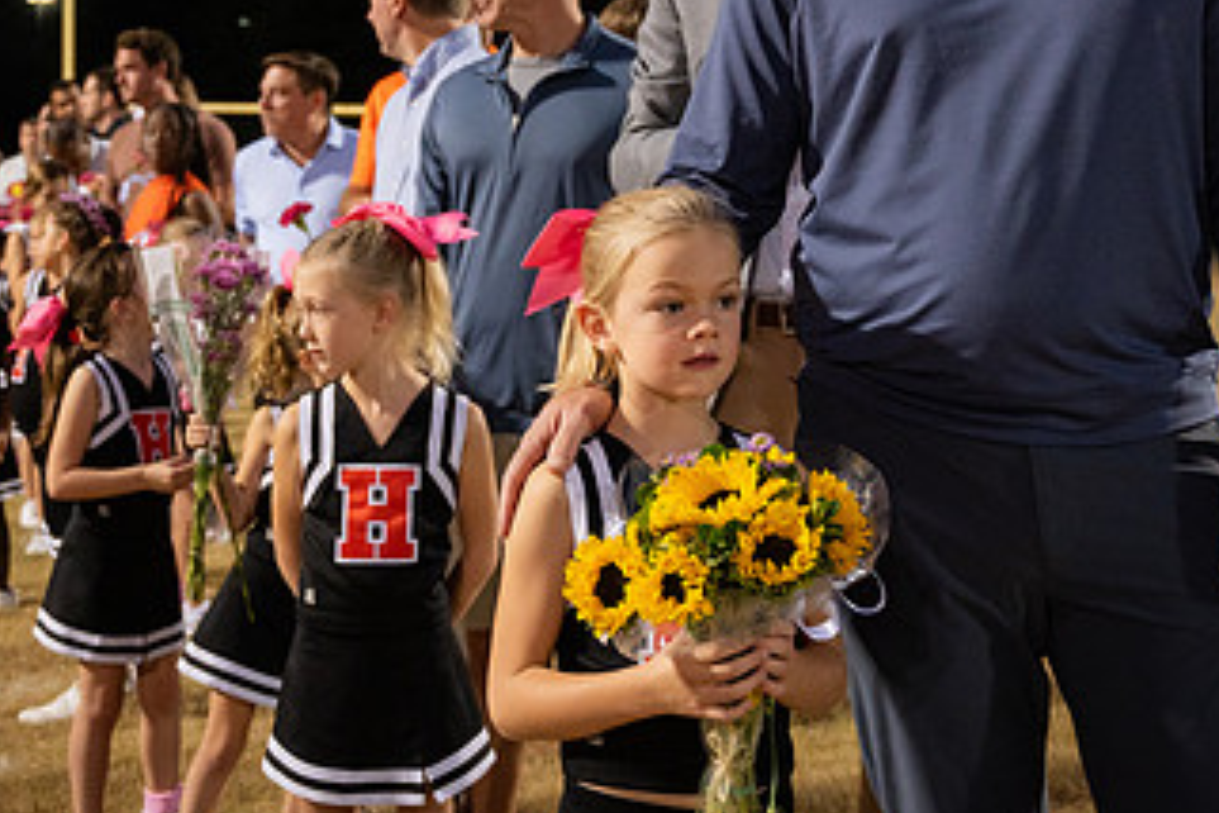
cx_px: 611
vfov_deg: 18.2
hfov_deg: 27.3
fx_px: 2506
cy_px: 144
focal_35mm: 74
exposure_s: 1/250
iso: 3200
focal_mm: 41
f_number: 4
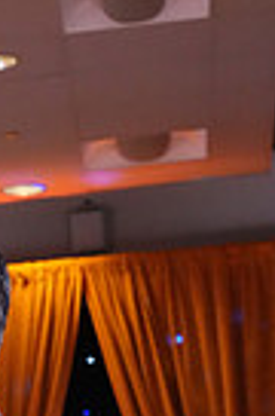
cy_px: 835
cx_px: -258
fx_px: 3006
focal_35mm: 261
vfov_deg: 7.6
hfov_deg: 5.1
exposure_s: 1/250
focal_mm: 61
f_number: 6.3
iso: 8000
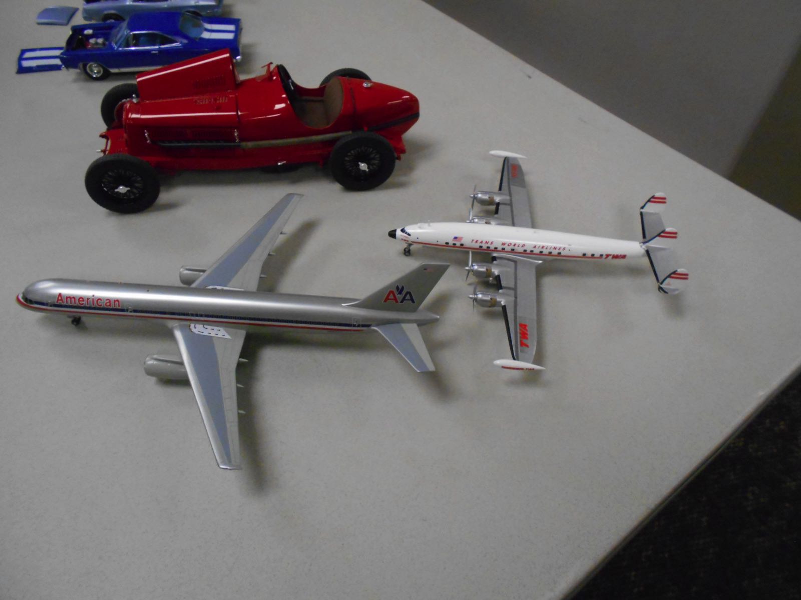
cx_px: 400
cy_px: 300
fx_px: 602
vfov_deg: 53.1
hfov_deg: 67.3
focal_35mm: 26
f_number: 3.2
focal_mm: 4.6
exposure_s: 1/125
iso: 800
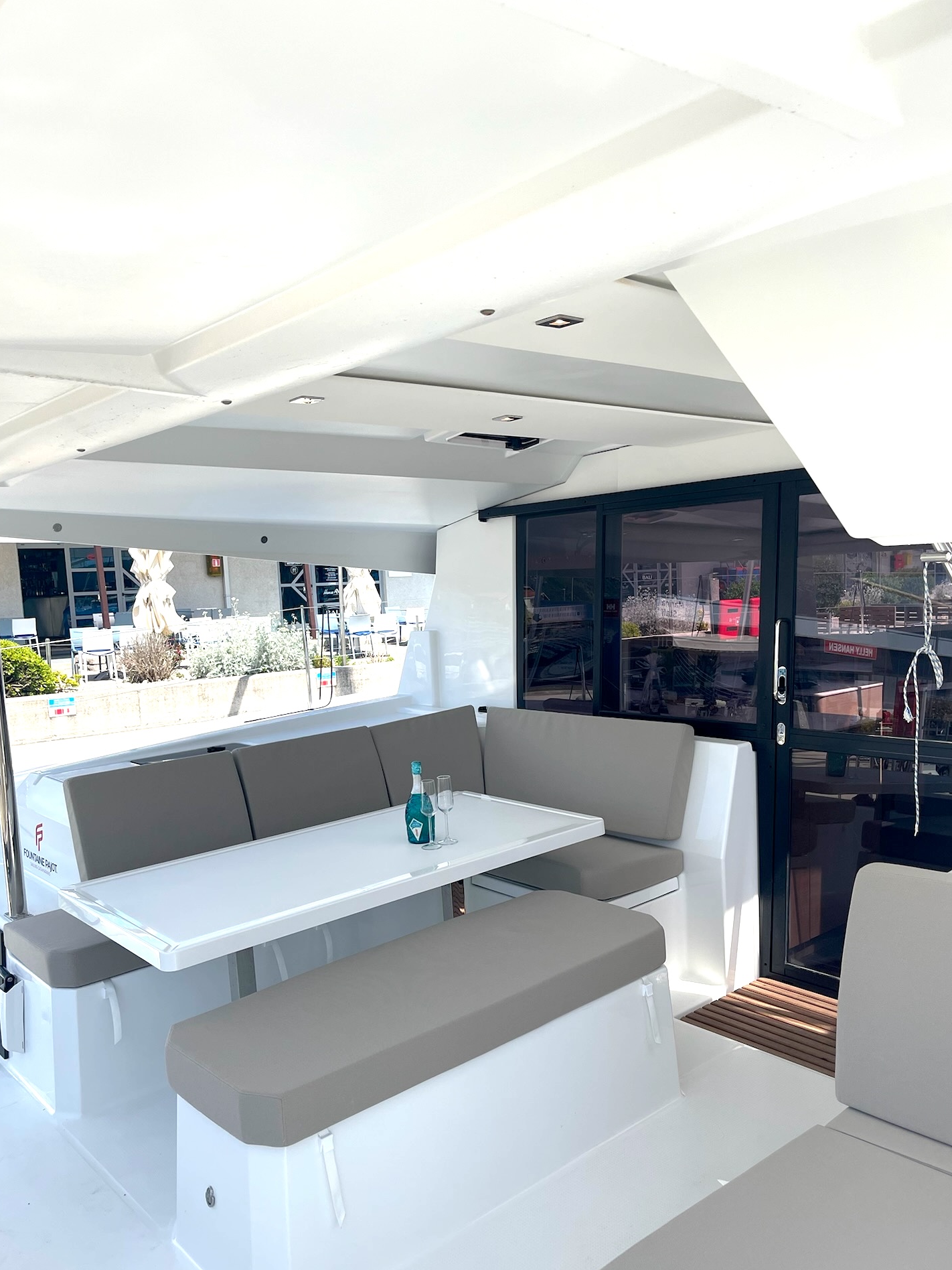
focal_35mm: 27
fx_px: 990
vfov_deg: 65.2
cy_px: 685
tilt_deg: -4.5
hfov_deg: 51.3
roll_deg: +3.2
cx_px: 507
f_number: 1.6
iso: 32
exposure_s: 1/2597
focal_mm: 5.1
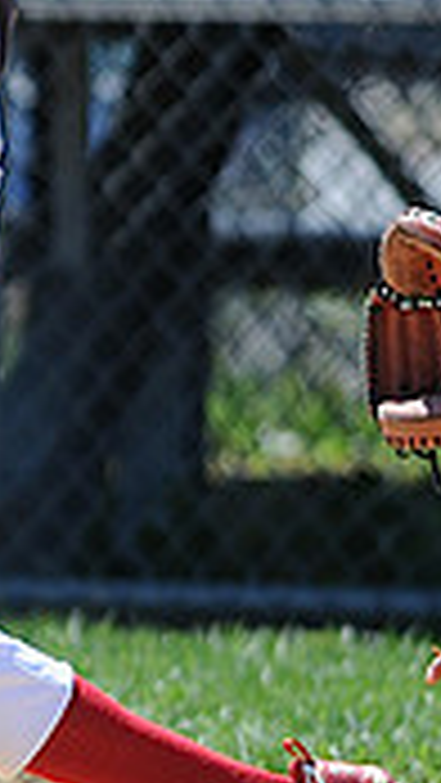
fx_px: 32503
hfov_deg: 0.8
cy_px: 322
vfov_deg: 1.4
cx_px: -693
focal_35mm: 1565
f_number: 4
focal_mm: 300
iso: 200
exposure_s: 1/1000
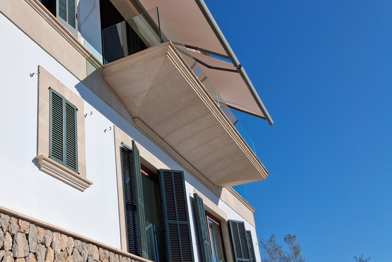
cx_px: 94
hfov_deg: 43.8
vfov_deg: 31.2
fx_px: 468
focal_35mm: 43
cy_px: 140
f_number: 1.8
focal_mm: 4
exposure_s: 1/1364
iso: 25
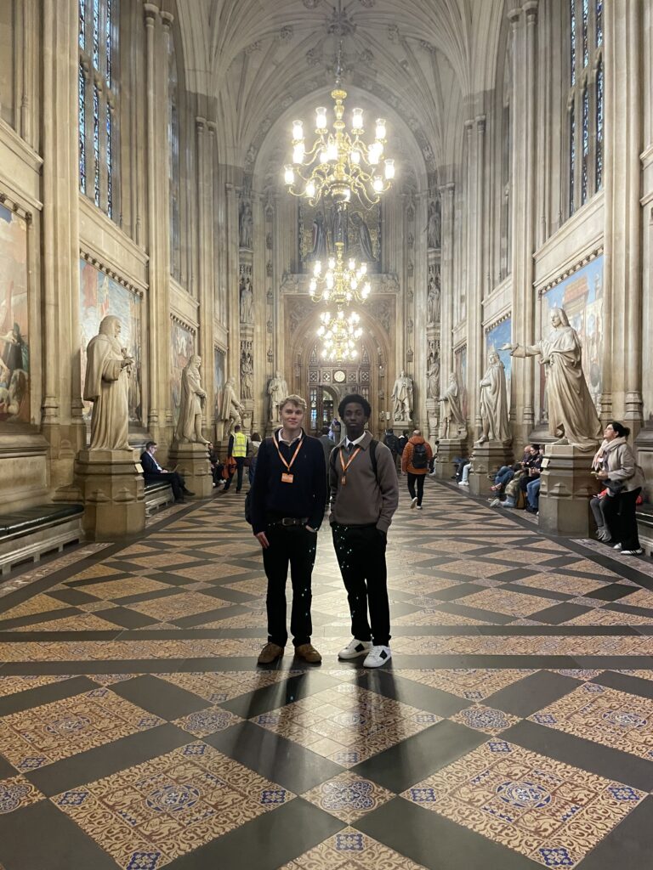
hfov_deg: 53.1
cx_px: 326
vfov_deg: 67.3
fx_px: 654
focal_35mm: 26
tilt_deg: +1.6
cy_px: 435
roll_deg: +0.9
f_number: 1.6
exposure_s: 1/33
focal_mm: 4.2
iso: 500
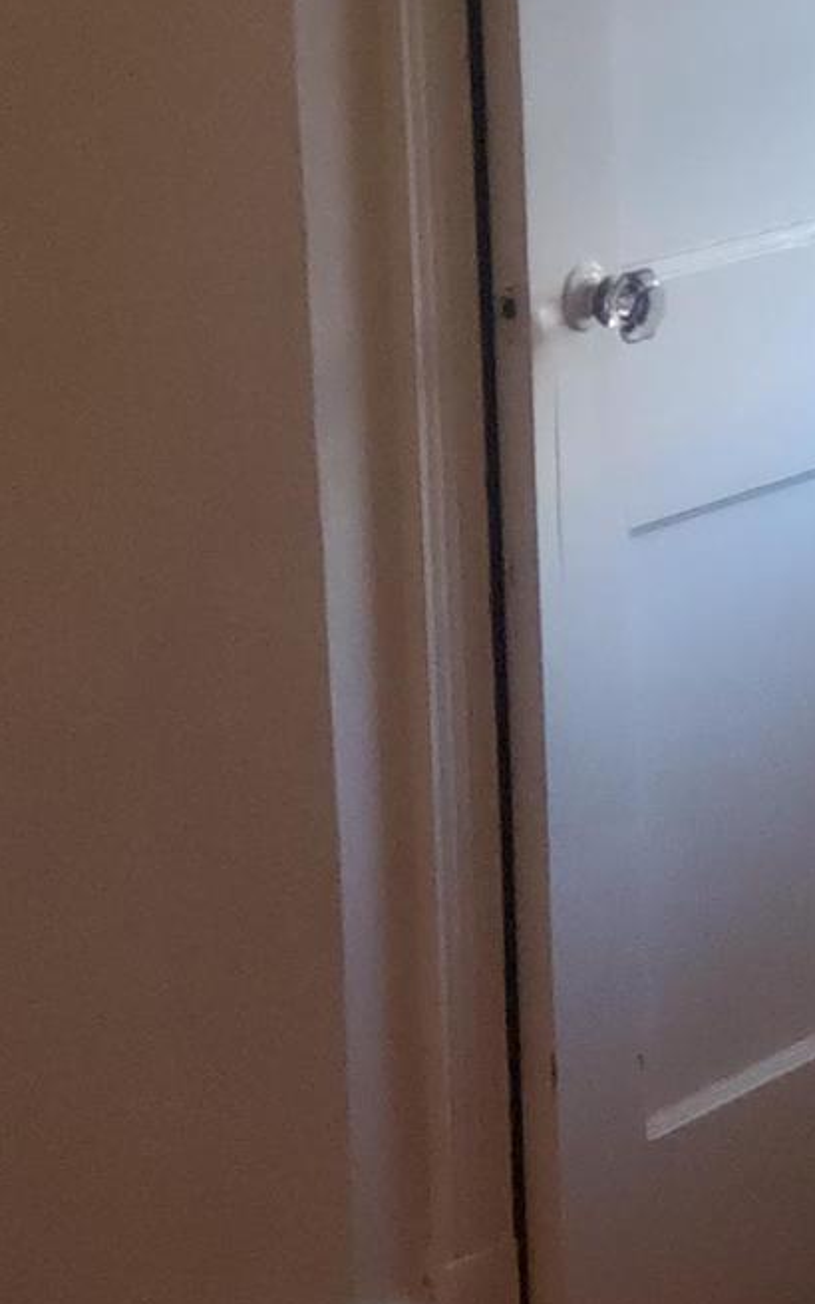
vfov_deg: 16.2
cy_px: 487
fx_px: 4584
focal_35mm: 129
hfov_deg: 9.9
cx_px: 1141
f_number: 2.4
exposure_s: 1/59
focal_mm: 6
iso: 400
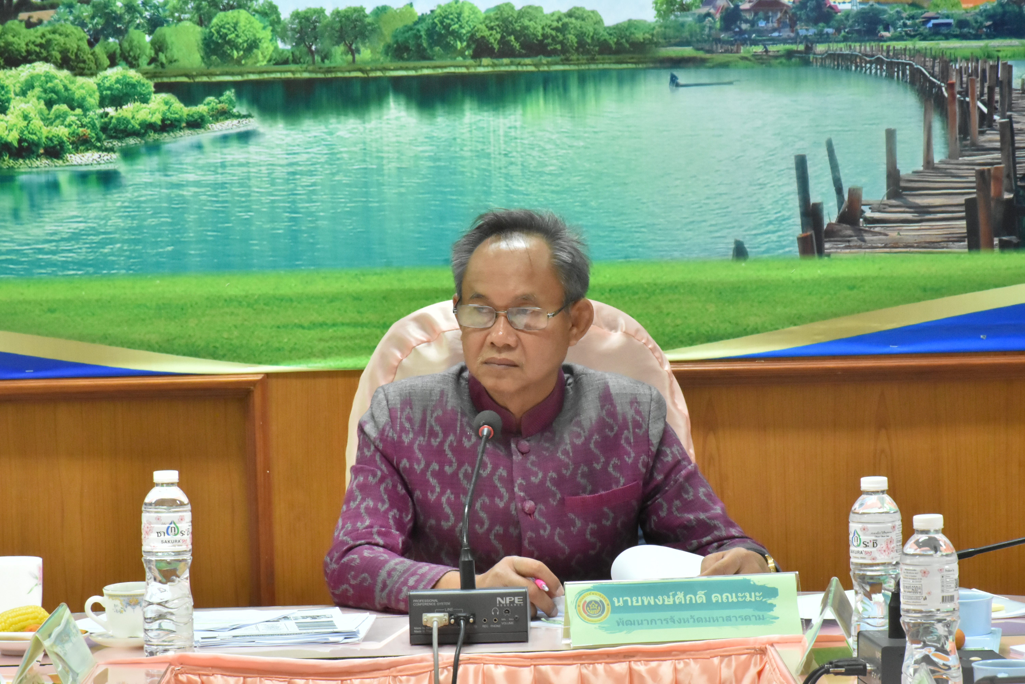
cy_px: 342
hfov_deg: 13.7
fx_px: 4270
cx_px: 512
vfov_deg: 9.1
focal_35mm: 150
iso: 3200
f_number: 18
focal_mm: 100
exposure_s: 1/20
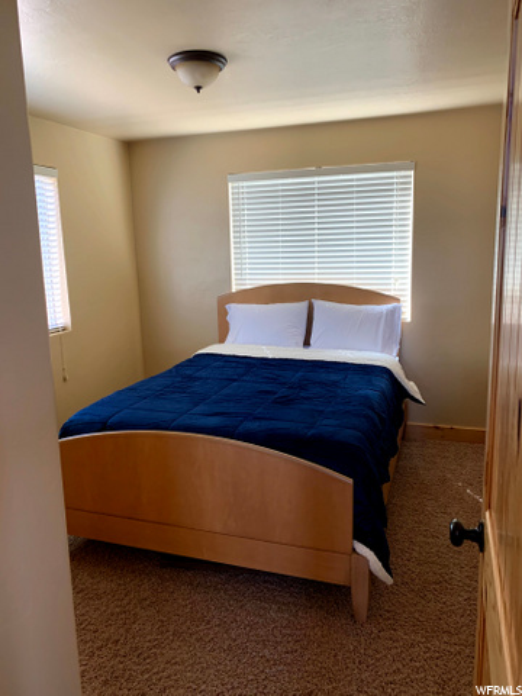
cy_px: 348
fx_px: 523
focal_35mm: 26
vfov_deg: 67.3
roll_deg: +1.6
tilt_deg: -10.4
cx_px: 261
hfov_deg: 53.1
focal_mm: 4.25
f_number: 1.8
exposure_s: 1/70
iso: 100
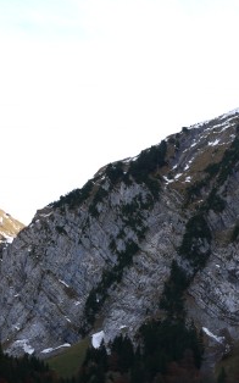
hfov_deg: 11.2
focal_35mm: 114
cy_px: 426
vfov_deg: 17.6
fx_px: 1189
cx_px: 293
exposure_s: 1/125
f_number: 5.6
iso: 100
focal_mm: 22
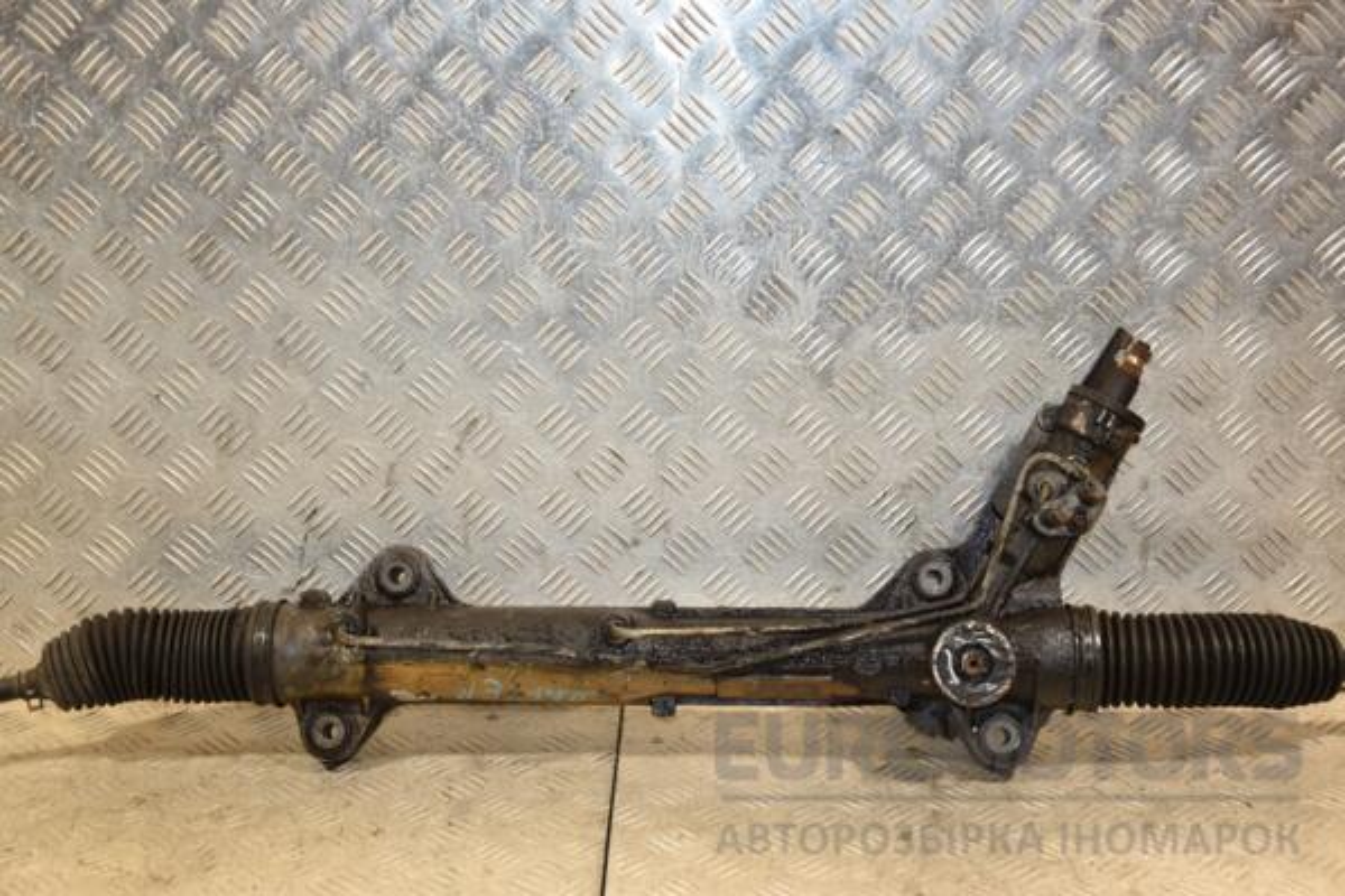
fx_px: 1905
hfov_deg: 38.9
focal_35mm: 51
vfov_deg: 26.5
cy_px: 448
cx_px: 672
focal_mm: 34
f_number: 5
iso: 800
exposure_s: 1/160
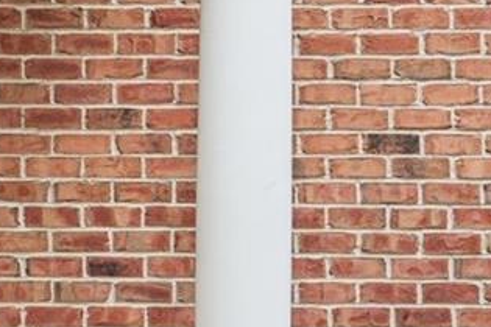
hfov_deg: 22.6
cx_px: -257
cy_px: 134
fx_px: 982
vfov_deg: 18.9
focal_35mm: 72
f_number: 8
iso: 400
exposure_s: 1/13
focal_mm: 14
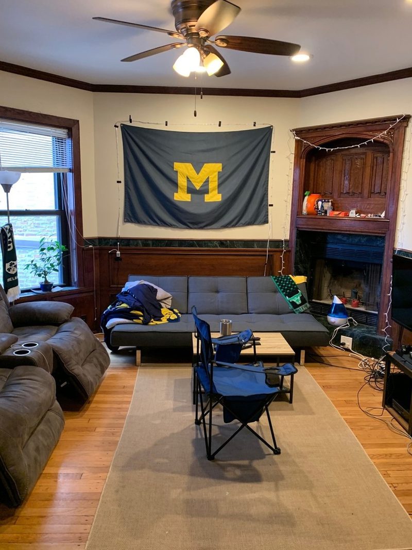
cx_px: 206
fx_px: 413
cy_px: 275
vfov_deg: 67.3
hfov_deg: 53.1
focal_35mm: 26
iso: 320
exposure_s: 1/60
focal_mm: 4.25
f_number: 1.8
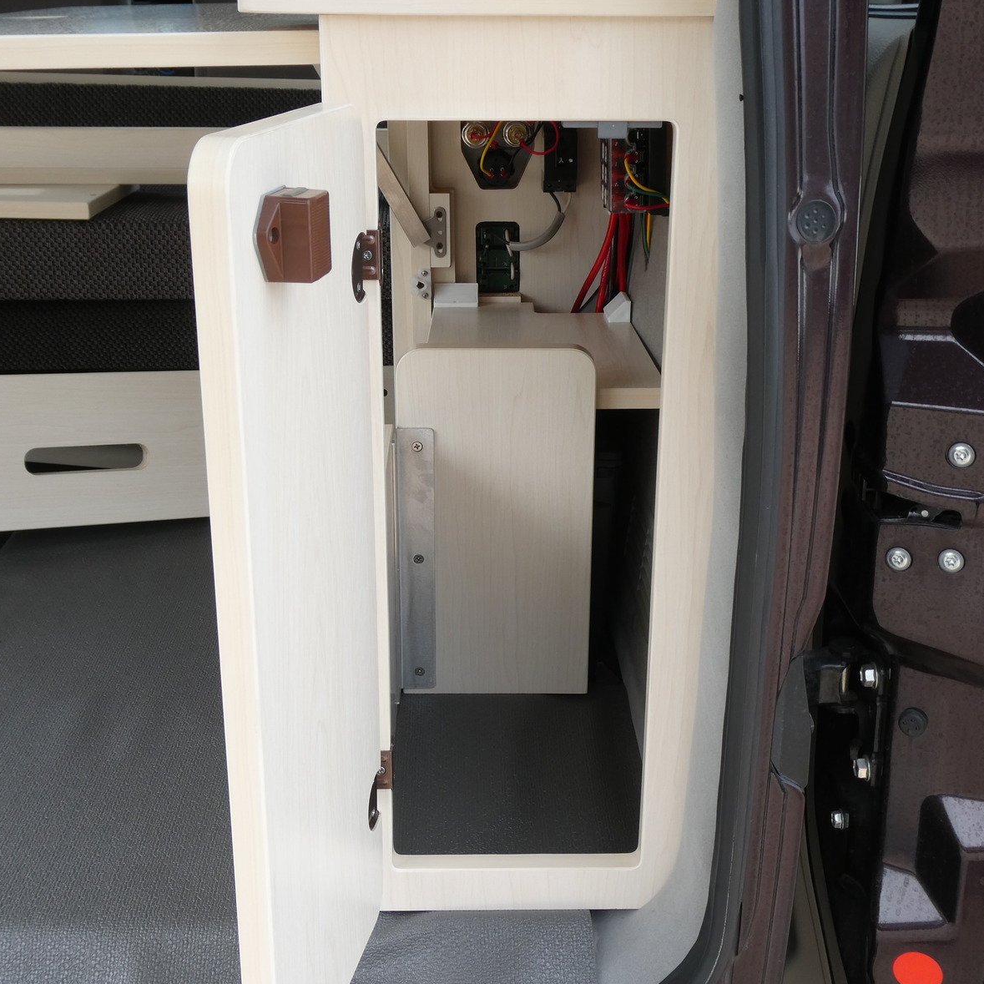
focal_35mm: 42
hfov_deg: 40.0
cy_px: 497
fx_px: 1351
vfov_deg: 40.0
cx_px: 462
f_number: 3.7
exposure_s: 1/125
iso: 80
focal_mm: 6.3
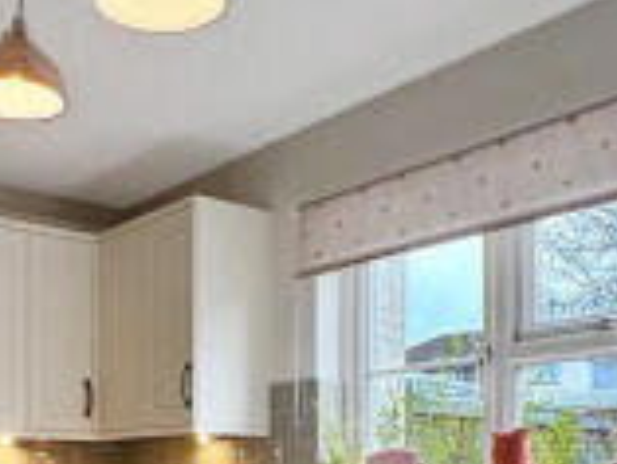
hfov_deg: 35.7
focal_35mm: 52
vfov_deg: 26.4
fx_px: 928
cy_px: 474
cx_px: 136
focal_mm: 2.22
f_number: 2.2
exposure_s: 1/100
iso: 125
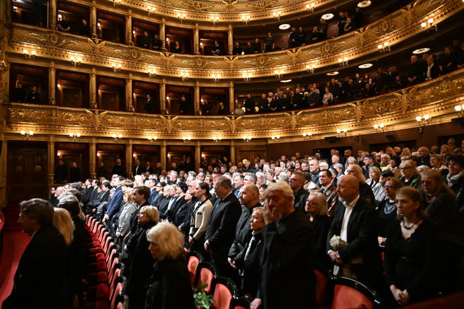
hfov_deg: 73.7
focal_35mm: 24
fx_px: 309
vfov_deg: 53.1
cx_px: 232
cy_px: 154
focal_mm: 24
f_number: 2.8
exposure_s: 1/200
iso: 8000
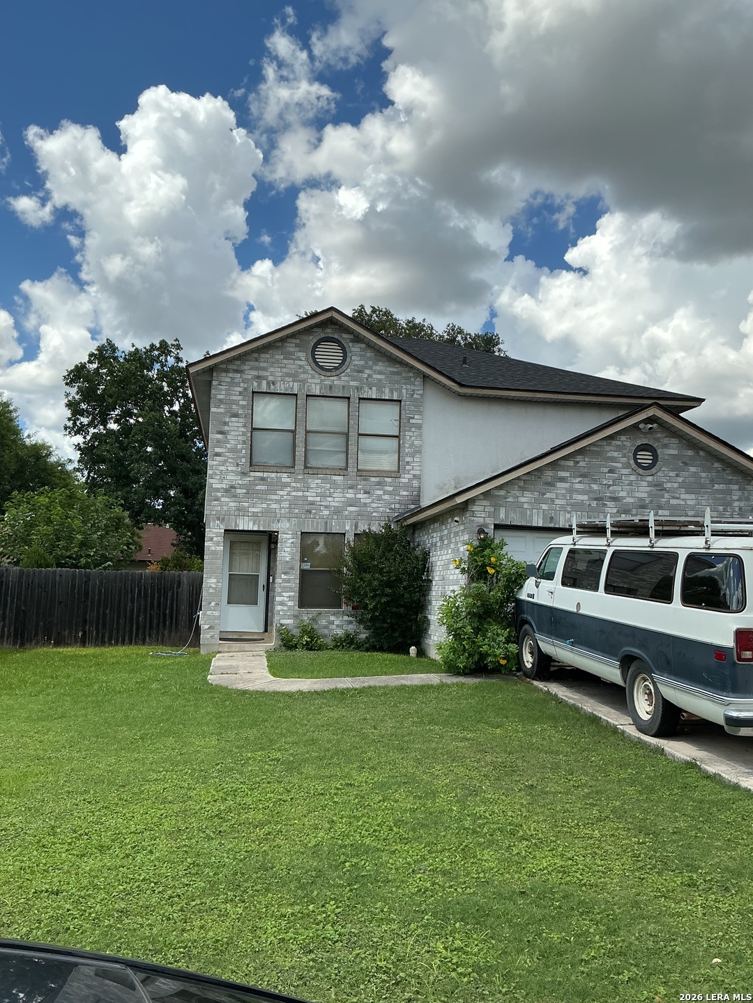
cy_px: 502
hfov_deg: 48.2
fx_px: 841
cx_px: 376
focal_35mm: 29
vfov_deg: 61.7
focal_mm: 3
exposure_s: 1/2427
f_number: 1.8
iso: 25
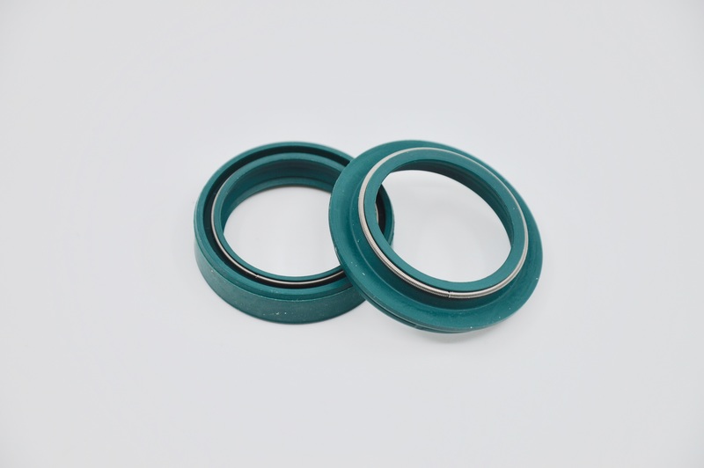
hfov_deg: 13.1
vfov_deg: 8.7
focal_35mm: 158
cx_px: 352
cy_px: 234
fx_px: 3077
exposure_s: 1/160
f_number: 6.3
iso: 100
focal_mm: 105
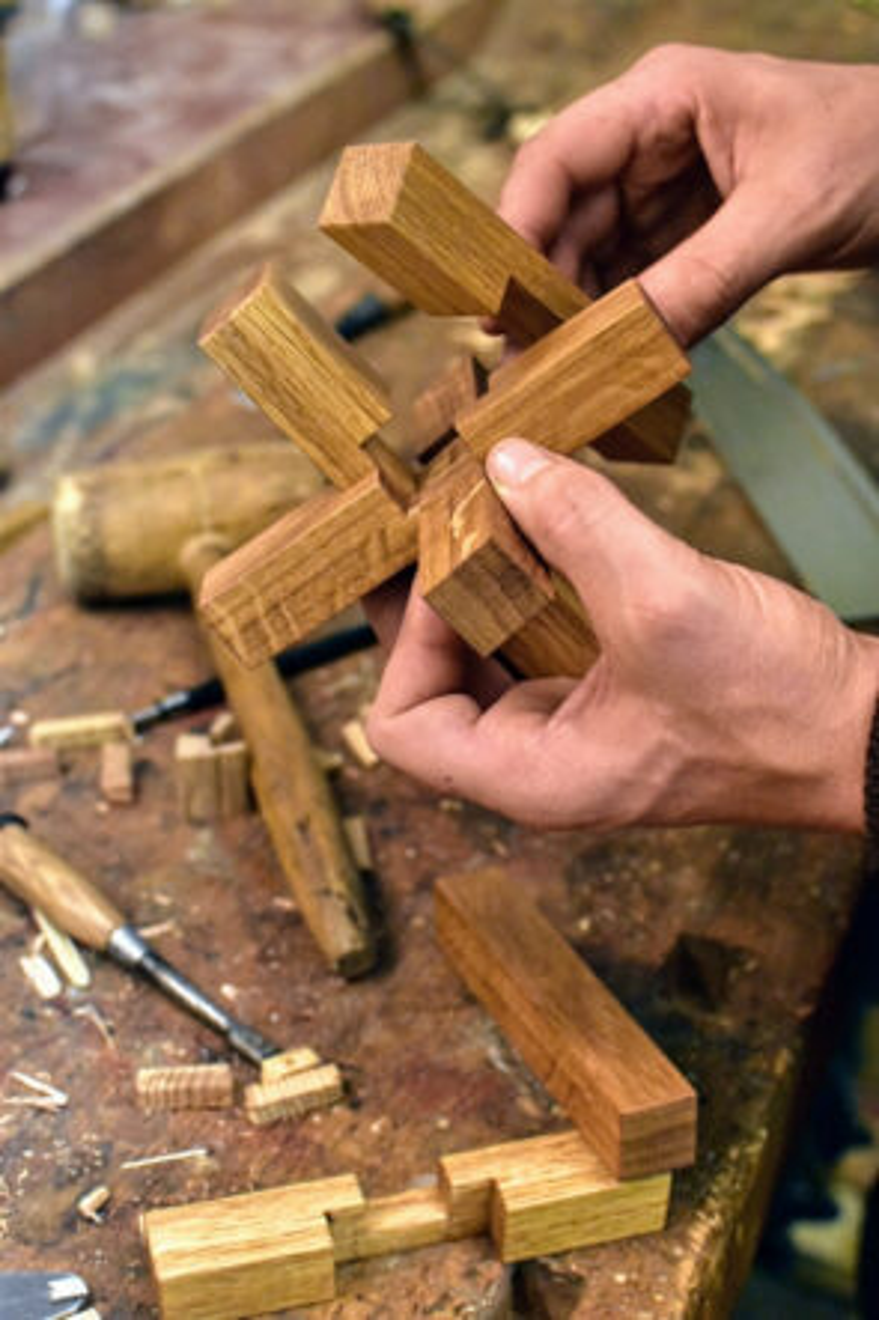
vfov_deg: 37.9
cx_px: 440
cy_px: 660
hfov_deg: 25.7
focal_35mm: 52
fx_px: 1924
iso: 4000
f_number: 4
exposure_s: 1/250
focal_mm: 35
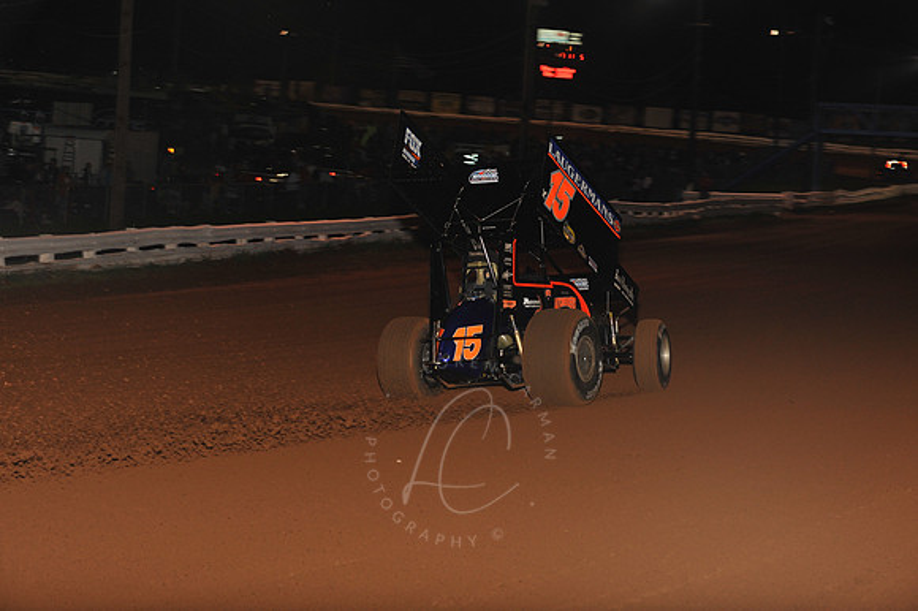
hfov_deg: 19.5
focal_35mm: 105
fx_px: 2676
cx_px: 459
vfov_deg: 13.0
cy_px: 306
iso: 1000
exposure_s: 1/320
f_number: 7.1
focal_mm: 105
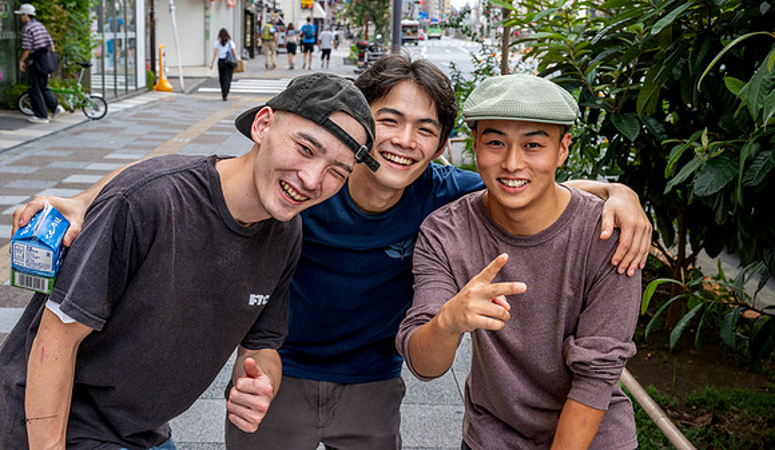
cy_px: 192
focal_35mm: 44
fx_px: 904
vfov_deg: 27.9
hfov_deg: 46.4
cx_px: 388
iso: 560
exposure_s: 1/125
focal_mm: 42
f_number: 8
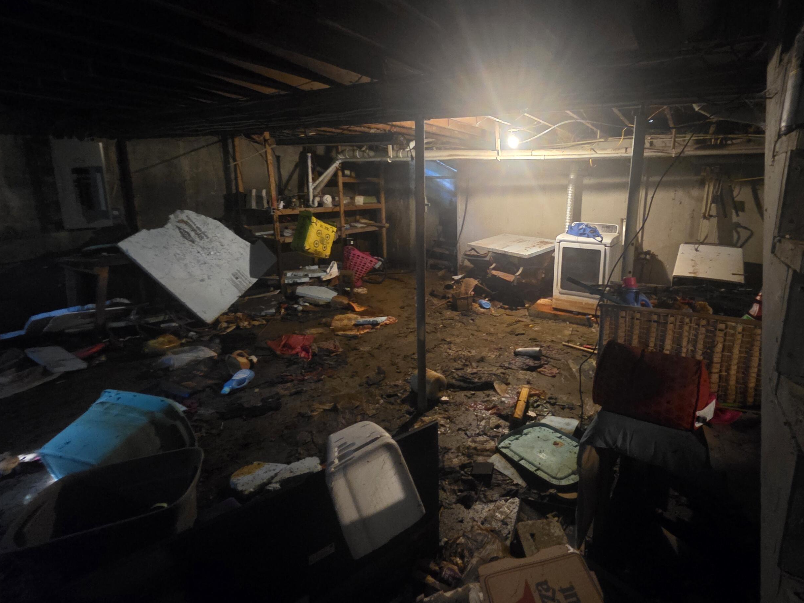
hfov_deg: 93.3
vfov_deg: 77.8
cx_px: 480
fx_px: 372
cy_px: 264
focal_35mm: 16
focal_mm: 2.2
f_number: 1.9
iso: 1600
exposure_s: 1/24
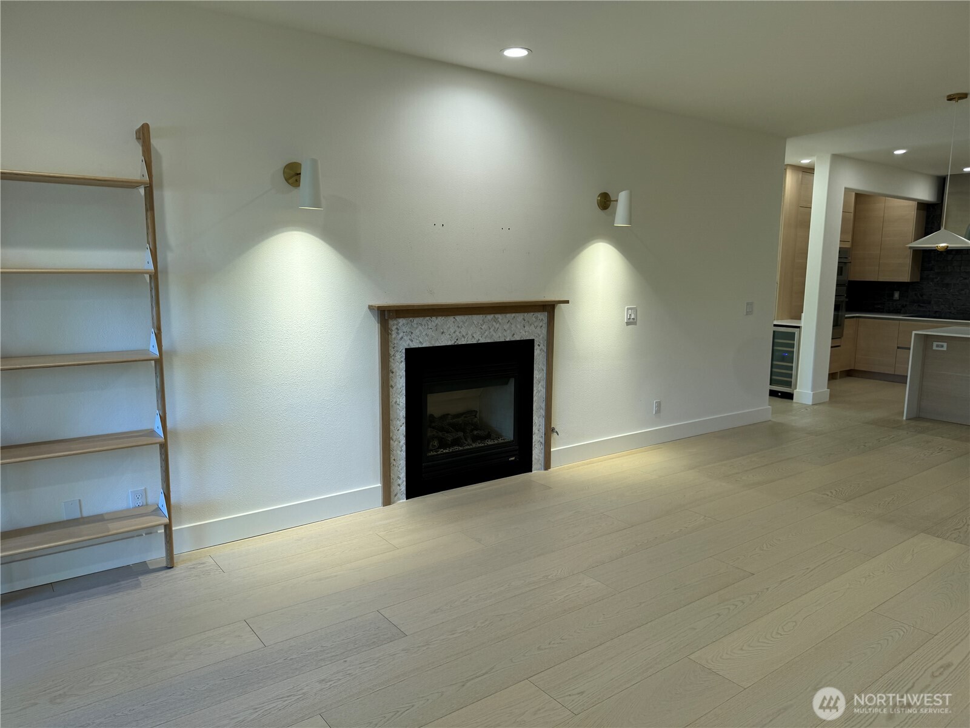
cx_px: 485
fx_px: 673
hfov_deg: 71.6
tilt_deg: -10.6
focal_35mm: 24
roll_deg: -1.5
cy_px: 364
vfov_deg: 56.8
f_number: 1.78
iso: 80
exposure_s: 1/120
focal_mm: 6.76
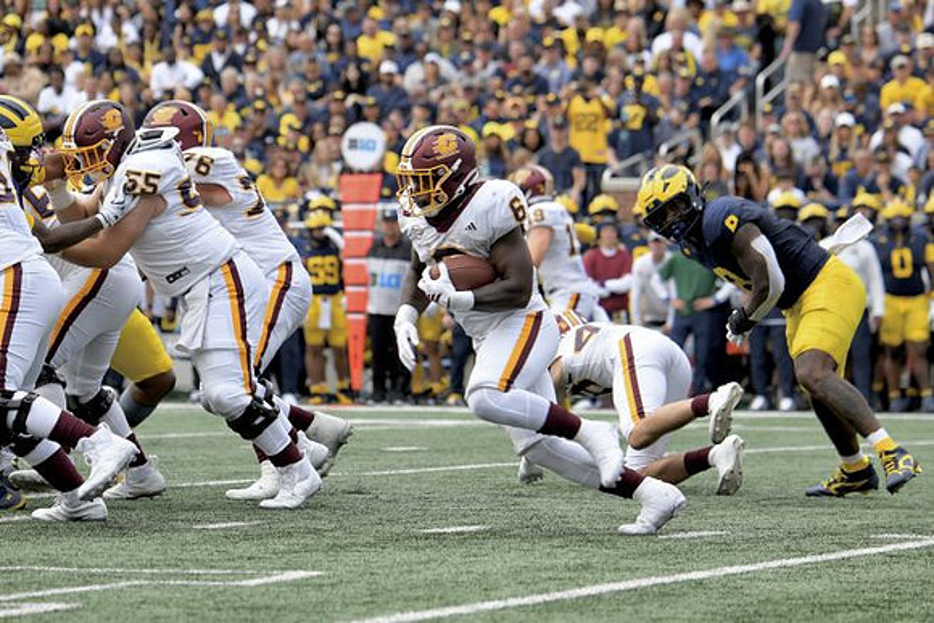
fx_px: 6539
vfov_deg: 5.5
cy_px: 312
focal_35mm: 252
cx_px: 467
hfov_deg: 8.2
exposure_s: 1/1000
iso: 400
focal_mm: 210
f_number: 5.3
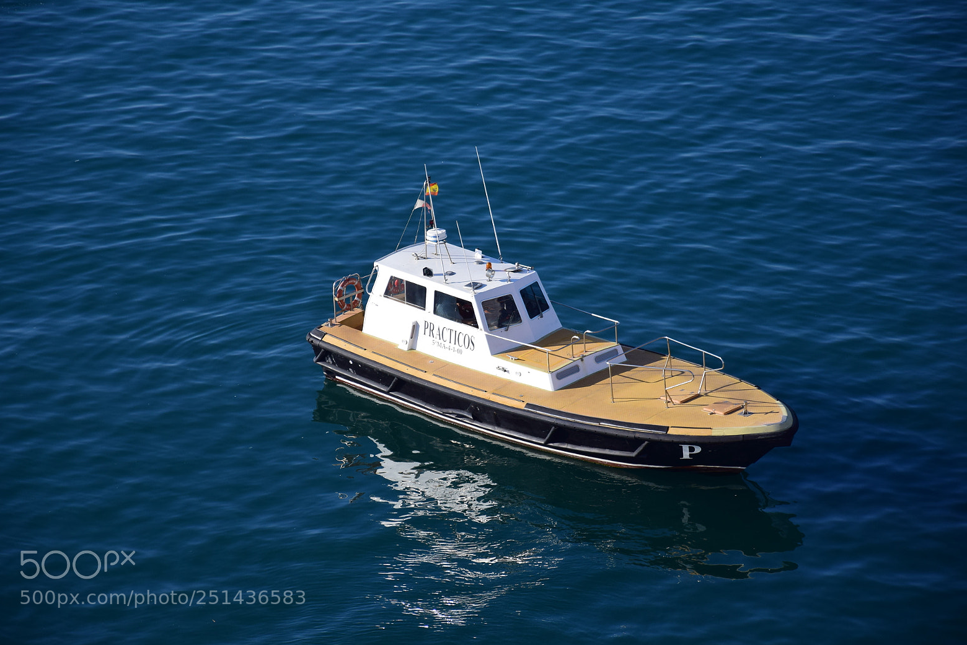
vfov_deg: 8.5
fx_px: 4339
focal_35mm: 162
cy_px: 315
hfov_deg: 12.7
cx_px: 477
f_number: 5.6
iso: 200
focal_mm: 105
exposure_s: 1/320
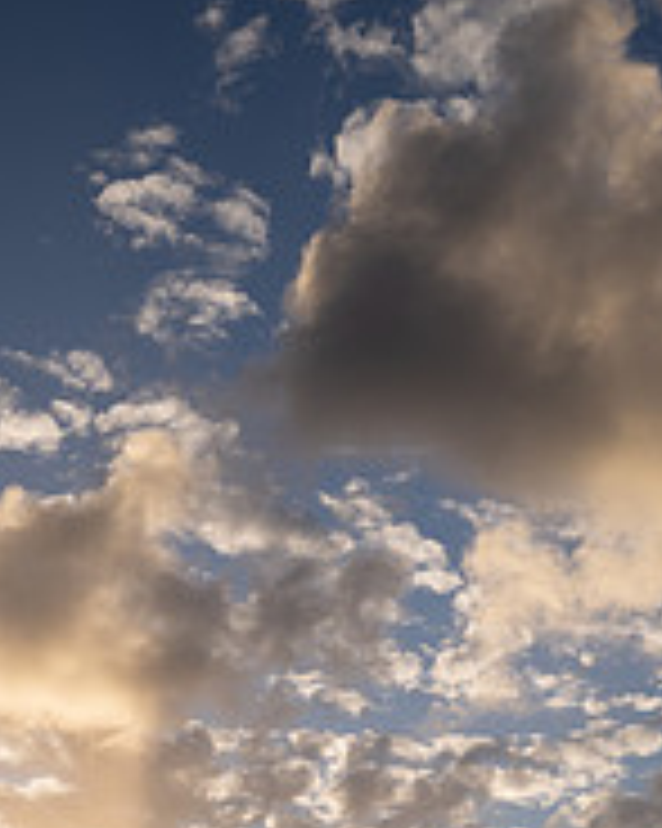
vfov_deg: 24.8
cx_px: 167
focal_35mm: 69
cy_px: 1004
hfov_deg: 22.0
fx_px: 1691
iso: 125
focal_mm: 30
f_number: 13
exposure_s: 1/100
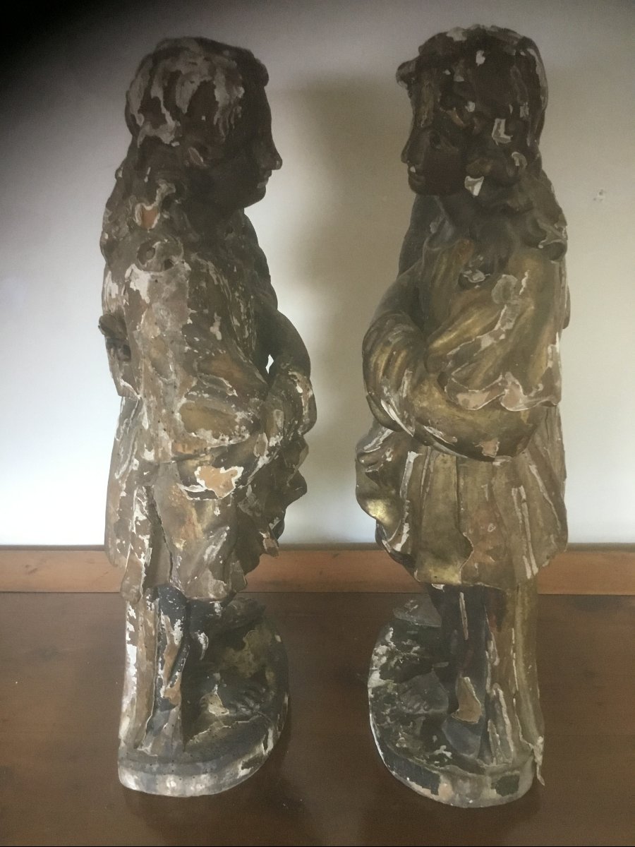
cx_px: 318
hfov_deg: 45.4
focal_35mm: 31
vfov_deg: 58.4
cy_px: 424
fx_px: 758
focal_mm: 3.3
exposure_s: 1/20
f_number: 2.4
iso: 200
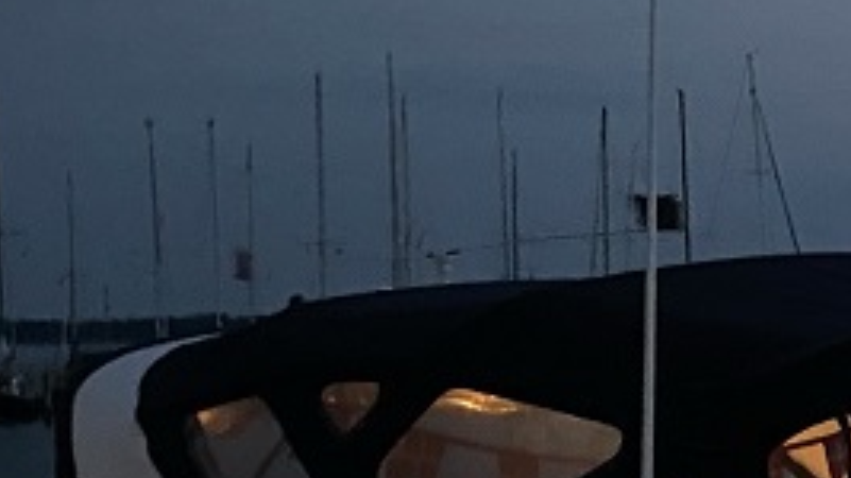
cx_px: 1355
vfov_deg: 11.3
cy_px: 494
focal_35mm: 106
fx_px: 2391
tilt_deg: -3.5
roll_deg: +0.9
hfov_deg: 17.6
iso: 1000
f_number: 1.8
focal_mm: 4.25
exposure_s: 1/26
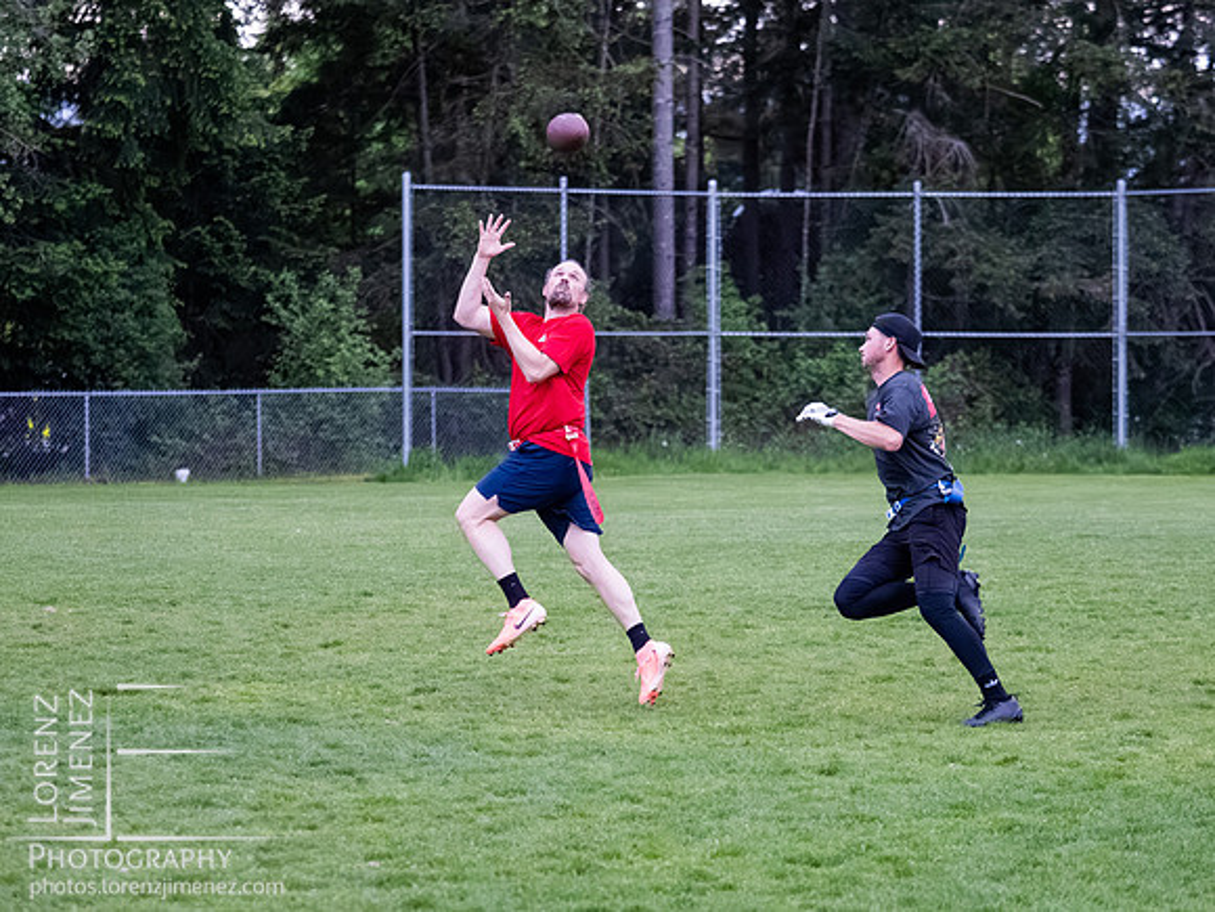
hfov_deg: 12.7
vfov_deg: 9.5
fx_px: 5467
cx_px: 618
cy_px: 456
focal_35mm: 156
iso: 6400
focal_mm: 75
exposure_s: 1/1000
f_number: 2.8
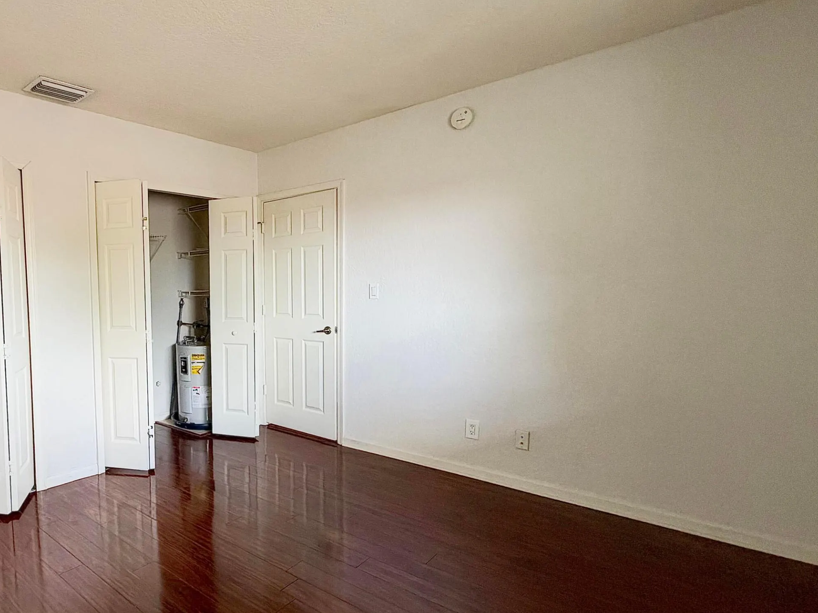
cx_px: 210
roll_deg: +0.6
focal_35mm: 21
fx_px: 496
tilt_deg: -3.7
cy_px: 321
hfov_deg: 73.7
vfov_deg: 63.4
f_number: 2.2
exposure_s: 1/107
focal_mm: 2.22
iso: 320
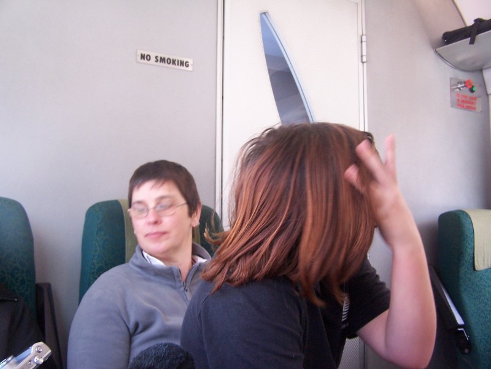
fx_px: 539
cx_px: 246
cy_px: 184
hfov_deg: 49.0
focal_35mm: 38
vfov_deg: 37.7
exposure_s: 1/30
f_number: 2.8
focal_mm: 6.3
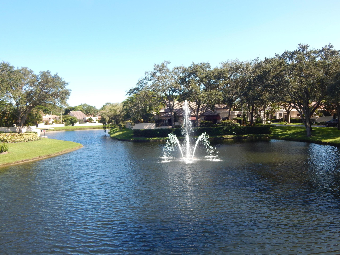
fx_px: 304
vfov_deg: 45.4
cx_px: 170
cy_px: 128
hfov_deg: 58.4
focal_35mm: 31
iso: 125
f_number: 3.2
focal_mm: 5.6
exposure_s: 1/500
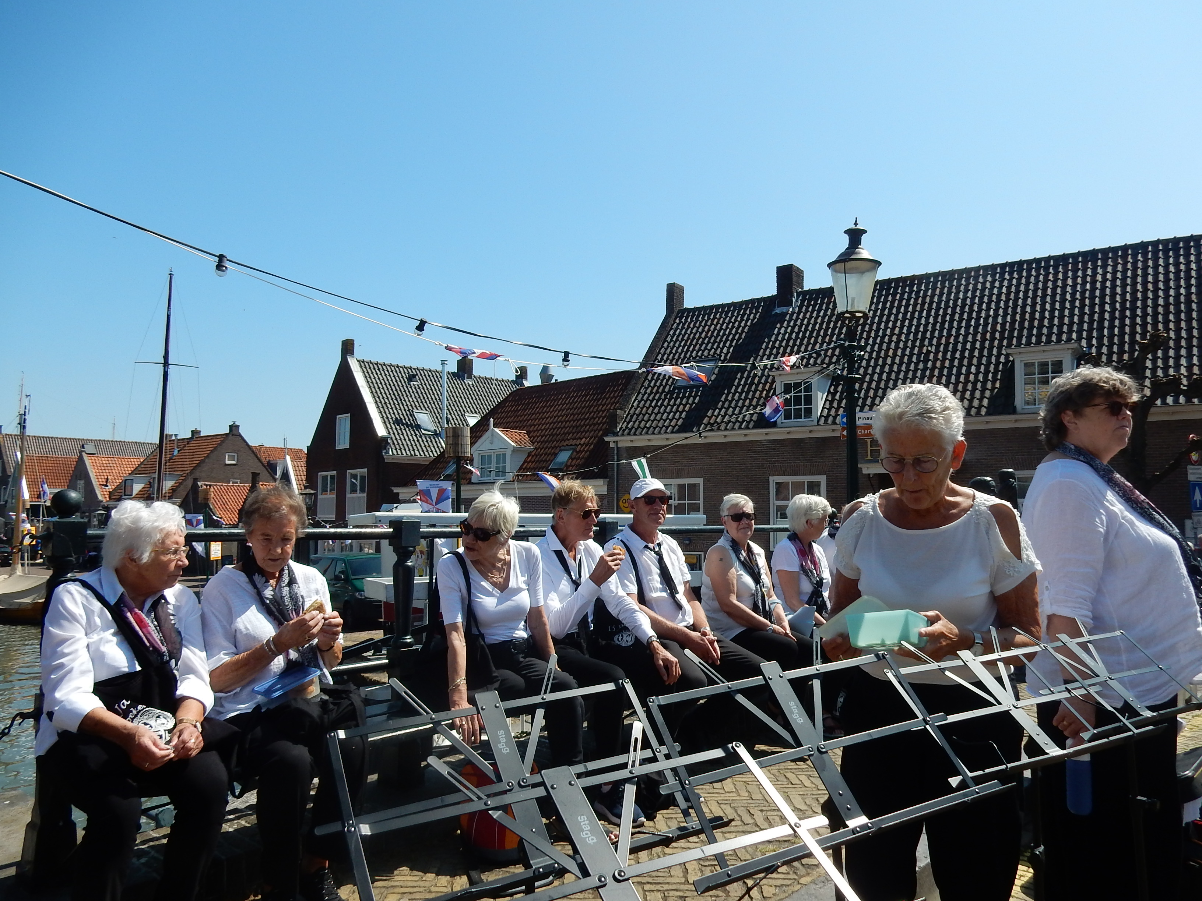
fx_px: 868
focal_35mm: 25
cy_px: 450
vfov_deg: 54.9
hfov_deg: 69.4
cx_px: 601
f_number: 3.7
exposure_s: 1/1250
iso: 125
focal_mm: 4.5
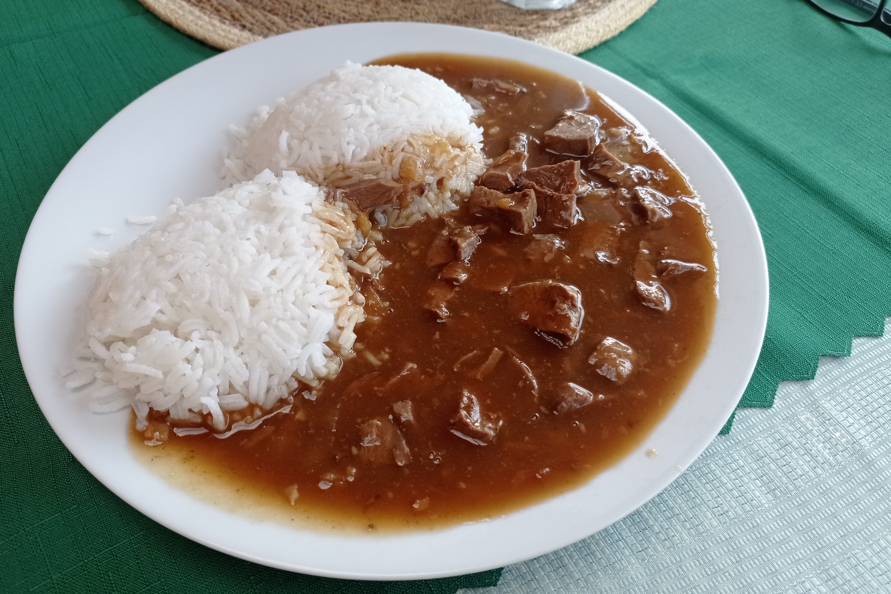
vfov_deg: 43.6
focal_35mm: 30
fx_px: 742
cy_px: 296
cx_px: 432
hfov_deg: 61.9
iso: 102
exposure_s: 1/248
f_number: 1.79
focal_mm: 4.7
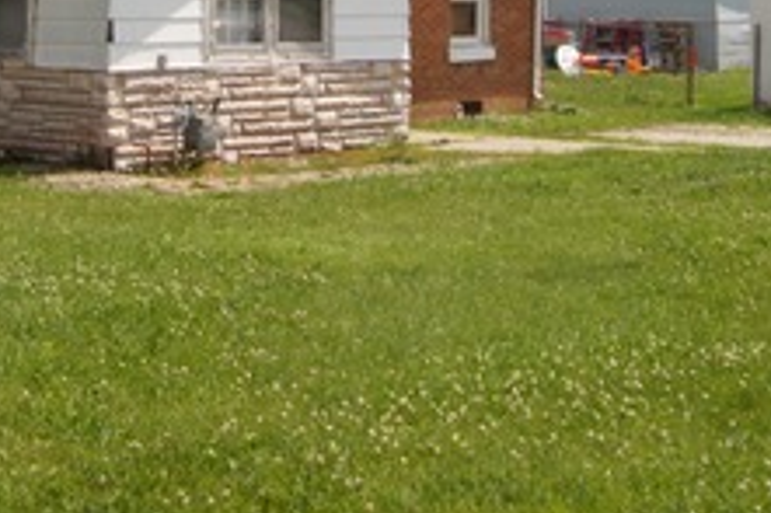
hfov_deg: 23.3
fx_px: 1862
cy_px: -65
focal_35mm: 87
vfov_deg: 15.2
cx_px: 251
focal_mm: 20
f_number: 16
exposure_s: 1/160
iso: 100
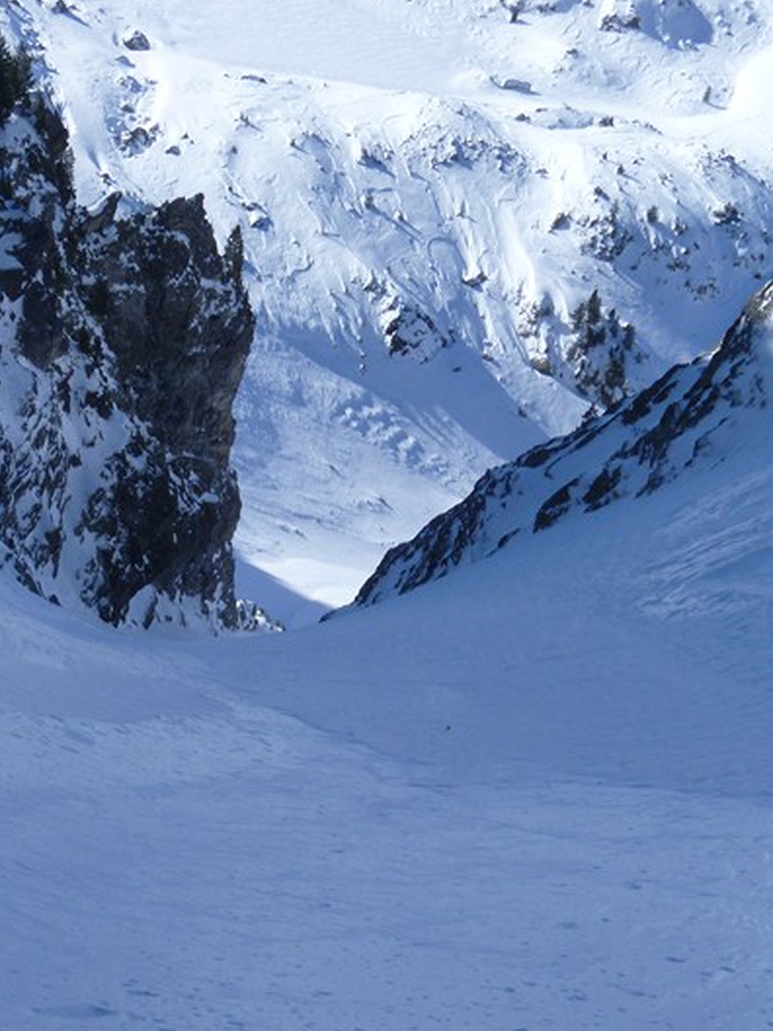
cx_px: 240
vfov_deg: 35.5
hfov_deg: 27.3
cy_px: 756
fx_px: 1578
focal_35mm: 53
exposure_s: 1/320
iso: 80
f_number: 5.6
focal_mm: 6.3
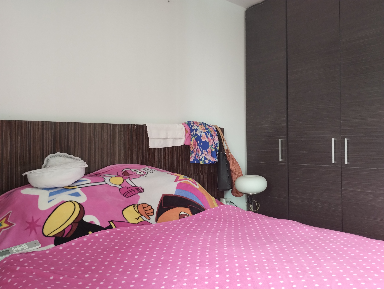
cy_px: 144
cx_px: 192
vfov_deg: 49.9
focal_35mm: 28
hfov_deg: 63.4
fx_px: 311
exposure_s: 1/24
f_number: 1.8
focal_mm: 4.27
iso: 900
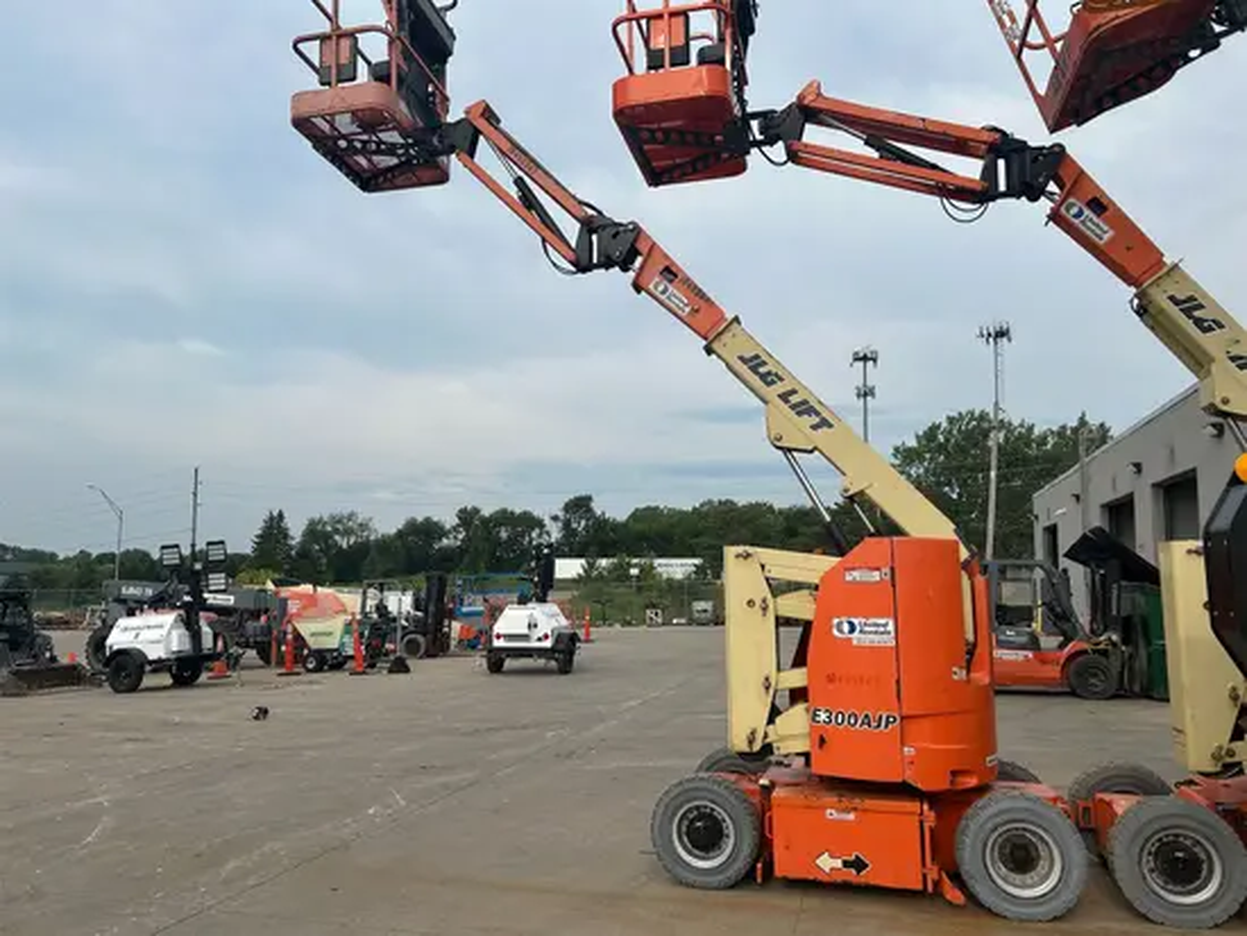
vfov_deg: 53.1
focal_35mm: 26
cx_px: 624
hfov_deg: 67.3
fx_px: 937
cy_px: 468
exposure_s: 1/3571
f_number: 1.5
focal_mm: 5.7
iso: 50
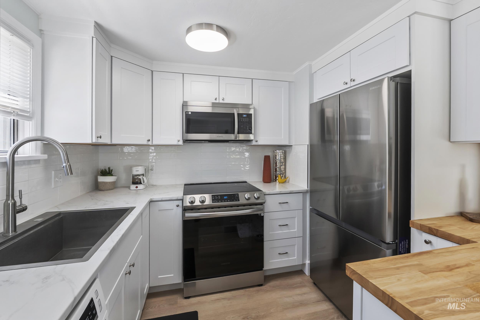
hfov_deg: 100.4
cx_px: 240
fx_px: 200
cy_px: 160
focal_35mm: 15
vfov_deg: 77.3
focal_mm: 10
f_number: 7.1
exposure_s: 1/10
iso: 400
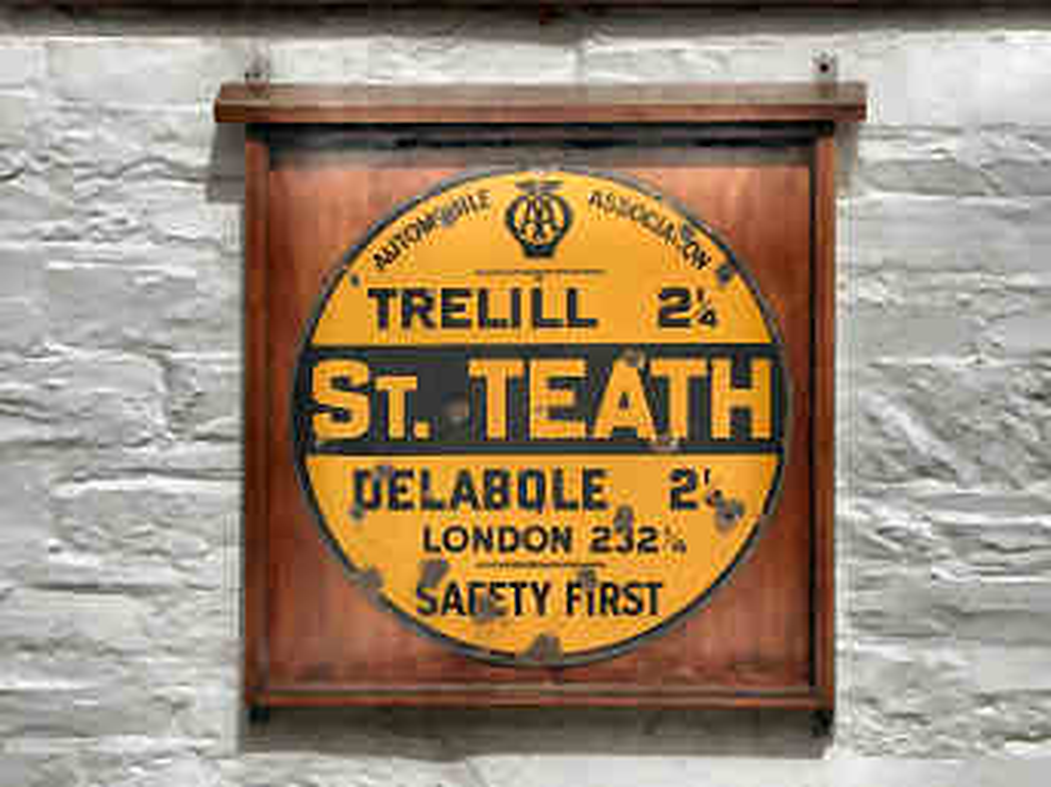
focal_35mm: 168
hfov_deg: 11.8
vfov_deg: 8.8
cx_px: 526
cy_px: 394
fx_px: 5099
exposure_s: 1/1000
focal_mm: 27.1
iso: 100
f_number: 5.4
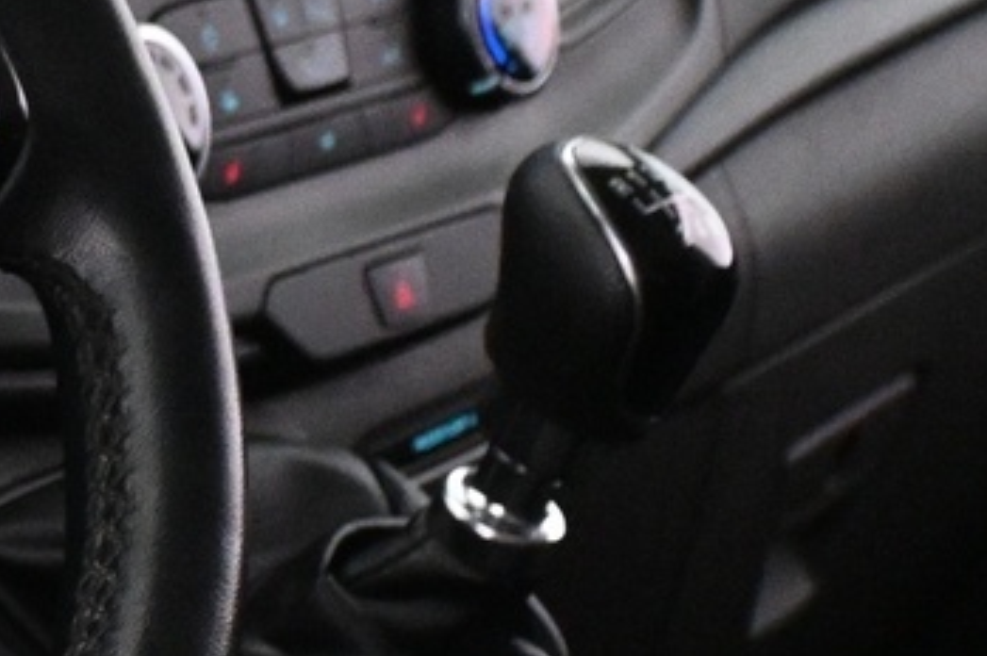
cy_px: 90
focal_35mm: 160
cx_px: -724
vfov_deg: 8.5
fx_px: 4391
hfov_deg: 11.9
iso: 4000
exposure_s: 1/60
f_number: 4.2
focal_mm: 23
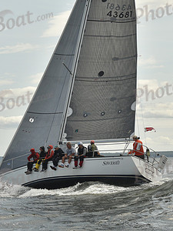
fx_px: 866
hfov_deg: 11.4
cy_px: 55
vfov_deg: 15.1
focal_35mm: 130
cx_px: 93
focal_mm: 70
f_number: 10
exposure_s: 1/800
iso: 250
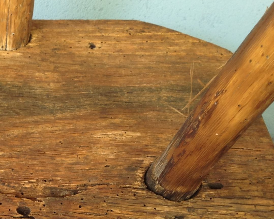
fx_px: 657
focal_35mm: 81
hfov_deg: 22.3
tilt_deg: -24.0
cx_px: -24
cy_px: 215
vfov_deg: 18.5
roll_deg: -1.4
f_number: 2.4
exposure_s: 1/17
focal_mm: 4.28
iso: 50
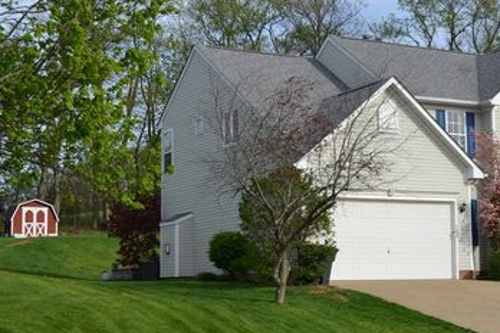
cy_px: 169
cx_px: 330
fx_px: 958
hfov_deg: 29.1
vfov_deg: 19.7
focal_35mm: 69
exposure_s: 1/250
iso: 100
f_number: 8
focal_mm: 32
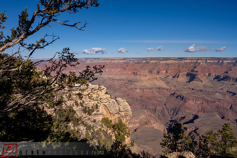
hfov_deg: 70.0
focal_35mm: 26
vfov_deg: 50.0
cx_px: 114
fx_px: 169
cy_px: 79
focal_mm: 24
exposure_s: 1/1600
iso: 400
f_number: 8
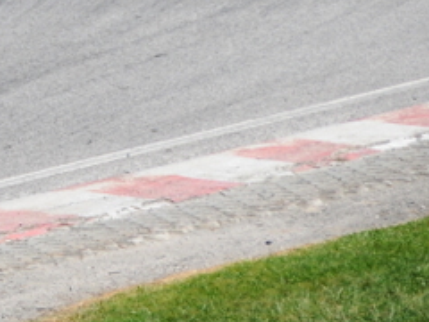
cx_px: -470
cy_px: -100
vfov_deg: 2.0
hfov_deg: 2.7
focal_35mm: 738
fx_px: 9146
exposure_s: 1/2000
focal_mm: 120
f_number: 5.3
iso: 400
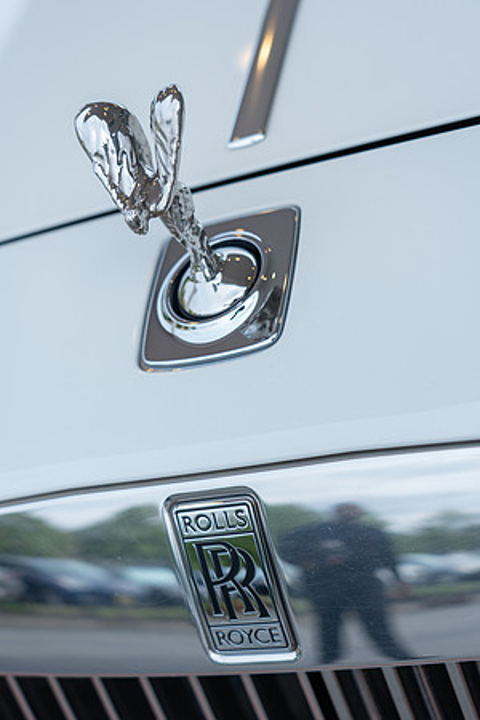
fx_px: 1220
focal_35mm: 61
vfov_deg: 32.9
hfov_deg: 22.3
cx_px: 240
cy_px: 360
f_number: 5
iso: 50
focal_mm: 61
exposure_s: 1/80
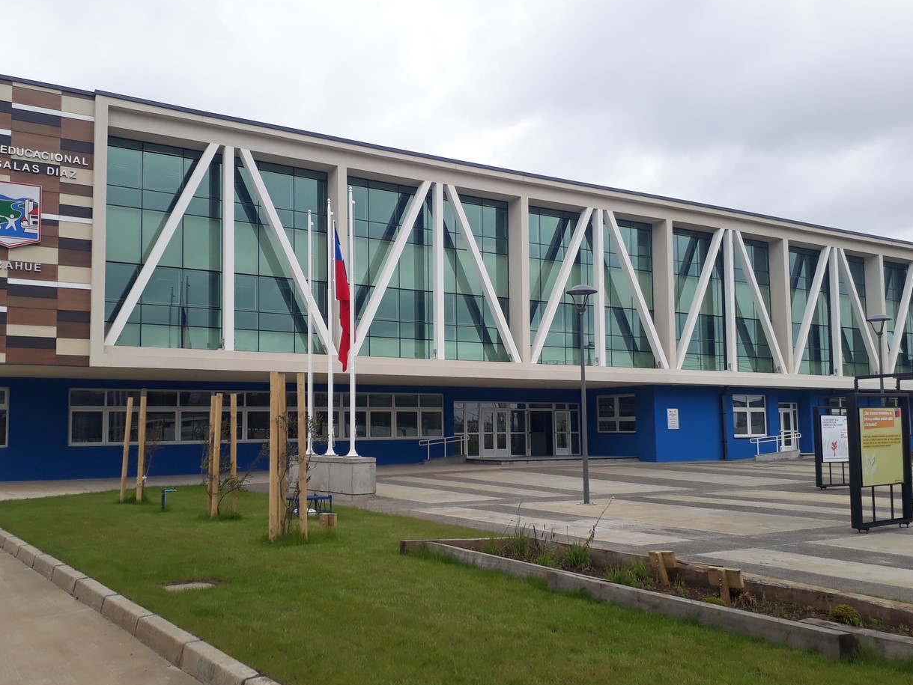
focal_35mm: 32
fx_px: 844
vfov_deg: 44.2
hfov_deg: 56.8
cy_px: 359
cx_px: 433
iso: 40
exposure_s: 1/722
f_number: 1.9
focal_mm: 3.6
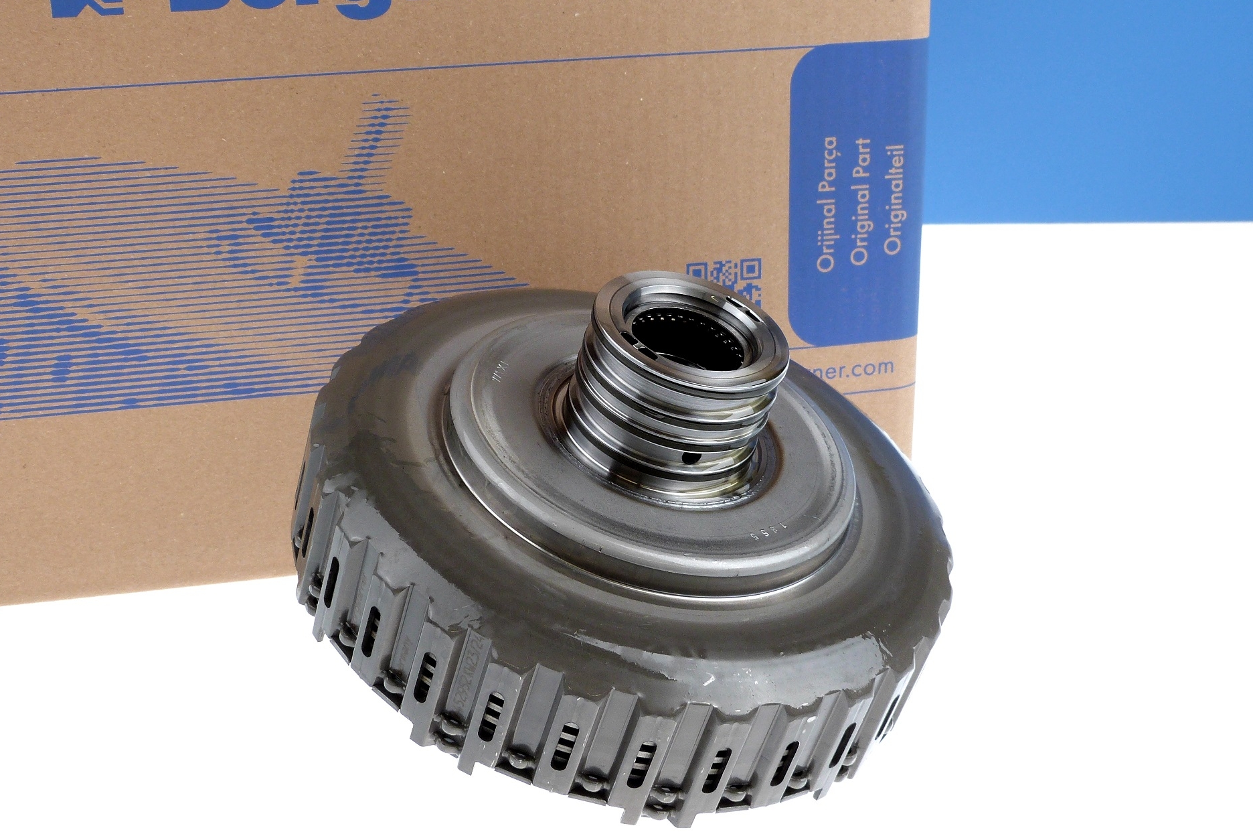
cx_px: 618
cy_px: 391
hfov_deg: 39.6
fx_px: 1740
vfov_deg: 27.0
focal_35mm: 50
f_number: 3.2
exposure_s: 1/60
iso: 125
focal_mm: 8.1
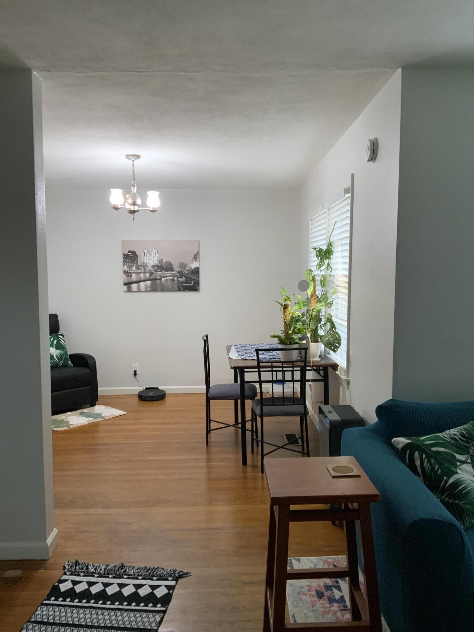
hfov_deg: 48.2
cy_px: 316
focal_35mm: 29
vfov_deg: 61.7
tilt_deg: -4.3
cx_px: 237
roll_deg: -0.4
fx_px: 529
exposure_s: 1/60
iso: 160
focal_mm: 3
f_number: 1.8
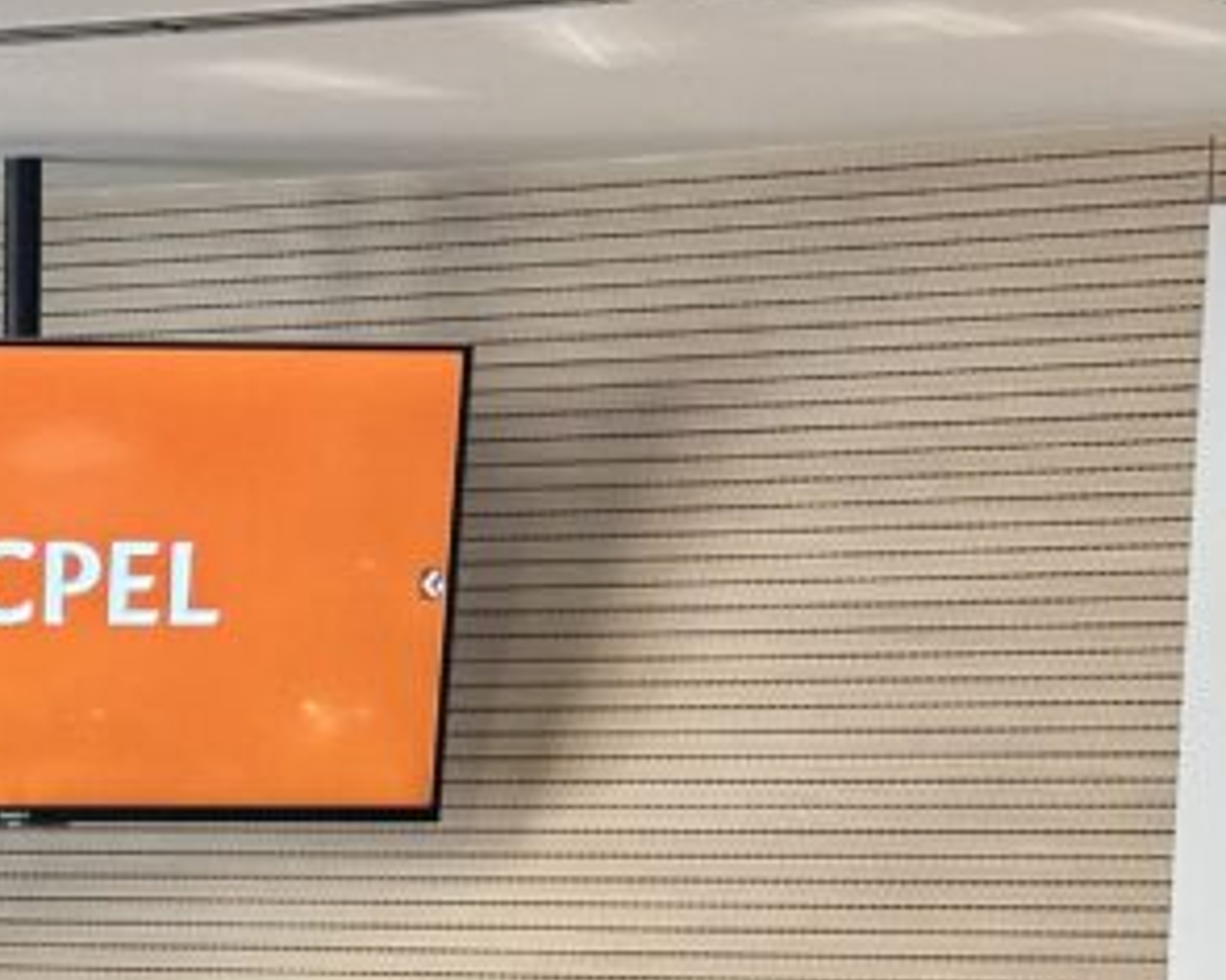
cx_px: 108
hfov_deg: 11.8
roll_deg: -0.1
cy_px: 1309
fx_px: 5912
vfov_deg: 9.3
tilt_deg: -4.8
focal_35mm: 163
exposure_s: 1/60
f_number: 1.78
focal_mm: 6.86
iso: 160
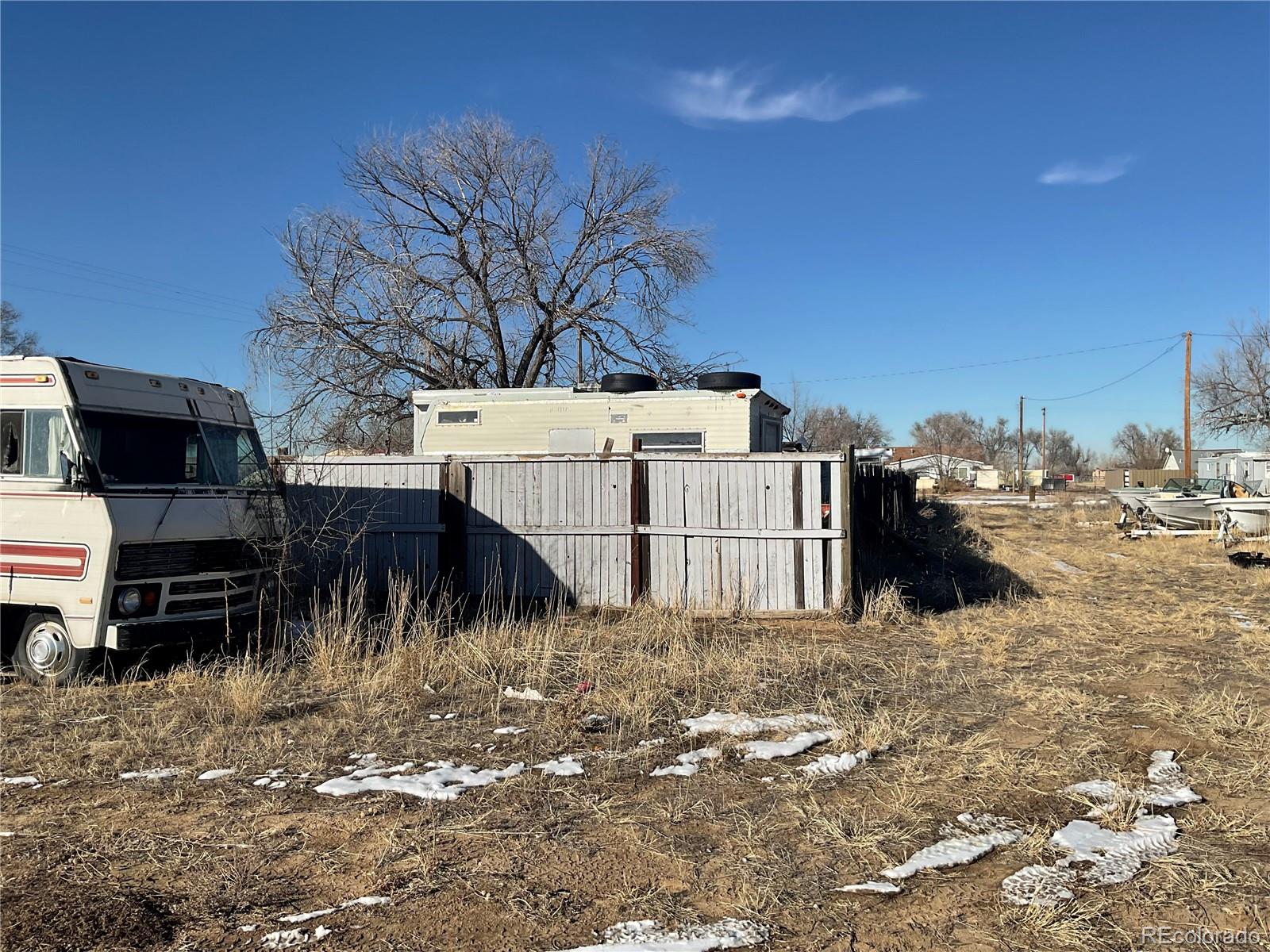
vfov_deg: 48.2
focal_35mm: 29
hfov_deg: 61.7
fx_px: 1064
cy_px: 476
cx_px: 635
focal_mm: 3
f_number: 1.8
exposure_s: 1/2959
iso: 16
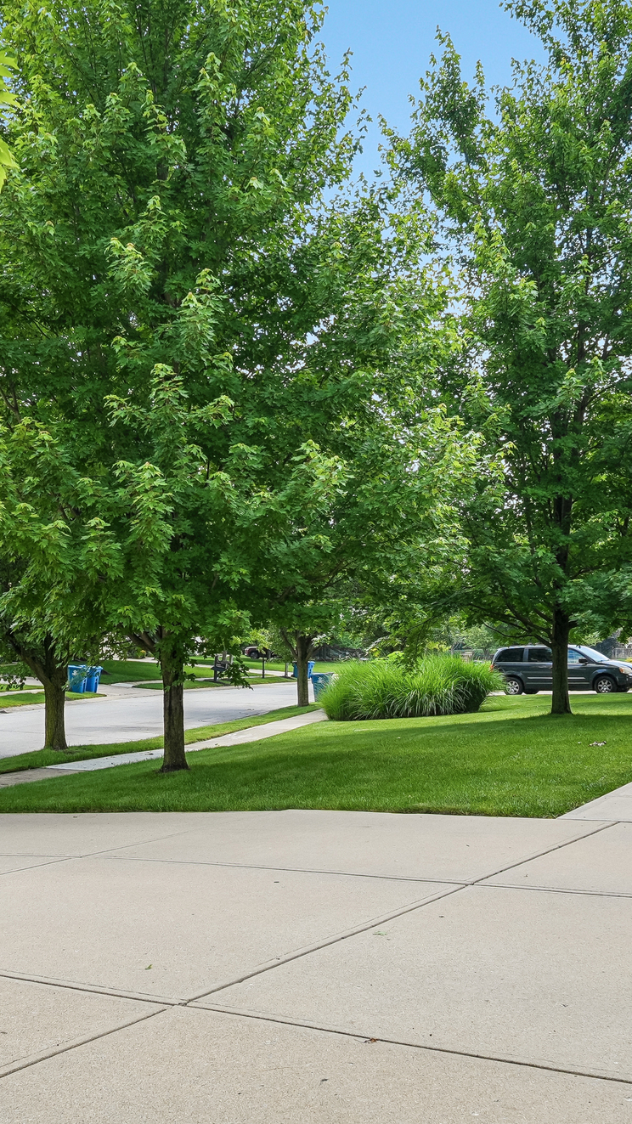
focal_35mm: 38
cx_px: 268
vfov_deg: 52.6
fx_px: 1132
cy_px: 632
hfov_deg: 31.1
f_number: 7.1
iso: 100
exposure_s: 1/160
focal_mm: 16
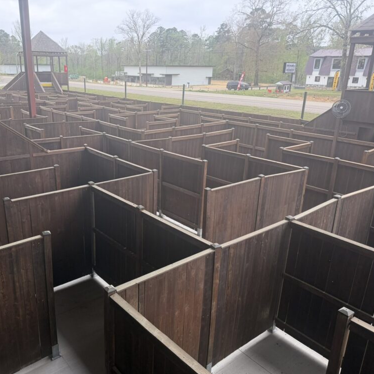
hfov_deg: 55.0
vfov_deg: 55.6
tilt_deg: -19.0
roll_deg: +0.3
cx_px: 141
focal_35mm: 29
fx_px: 354
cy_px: 191
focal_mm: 6.76
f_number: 1.78
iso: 100
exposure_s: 1/410
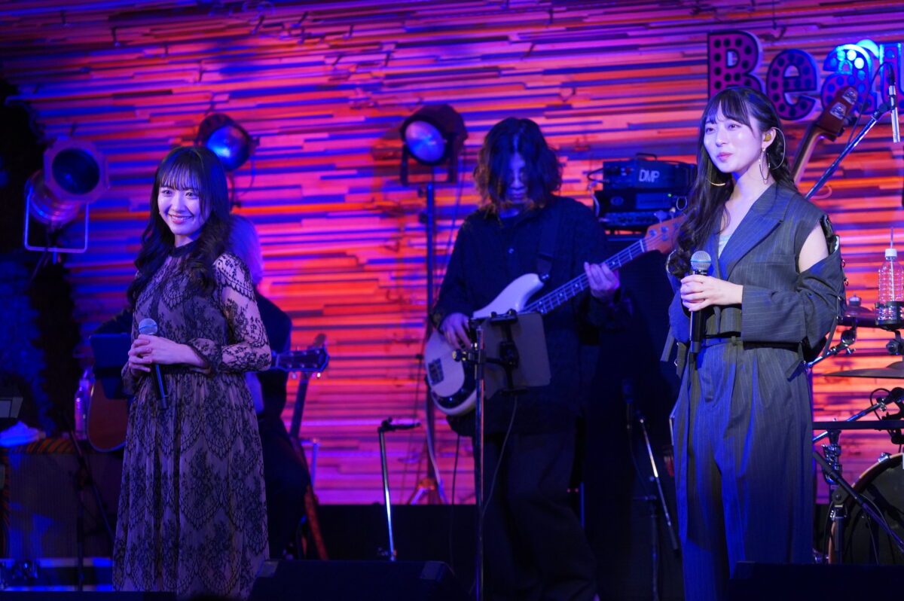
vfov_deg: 7.3
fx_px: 4717
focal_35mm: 188
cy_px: 300
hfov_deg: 10.9
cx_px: 452
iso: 4000
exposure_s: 1/200
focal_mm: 188
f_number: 5.6
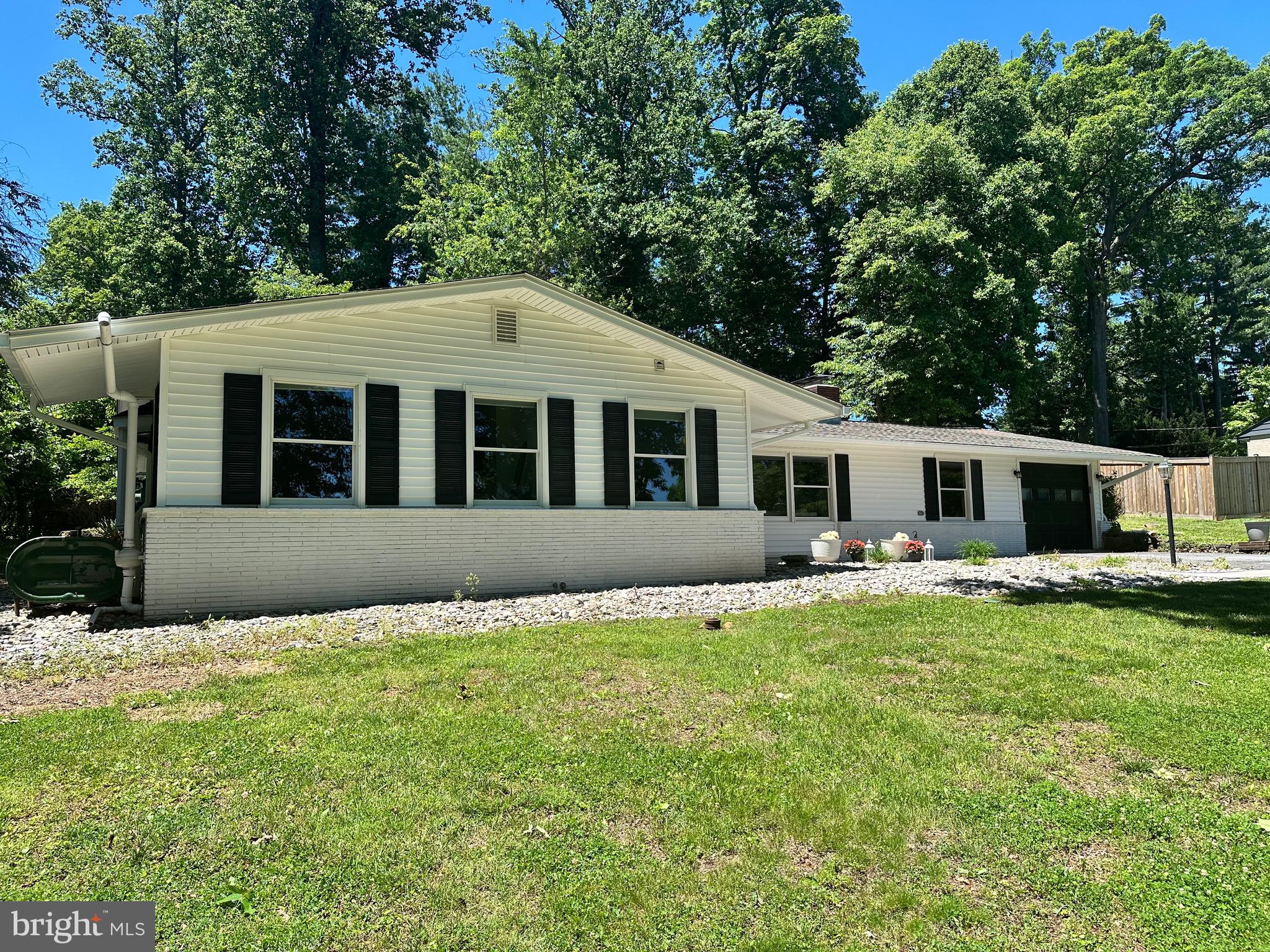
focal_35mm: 24
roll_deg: +1.4
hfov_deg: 71.6
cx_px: 635
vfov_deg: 56.8
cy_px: 476
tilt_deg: +5.2
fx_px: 881
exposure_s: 1/2110
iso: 80
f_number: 1.78
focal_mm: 6.86
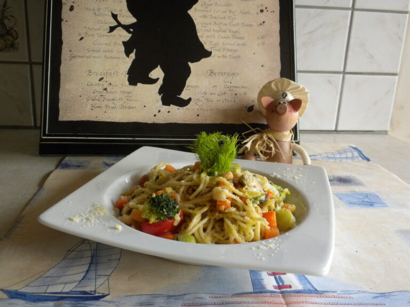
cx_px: 205
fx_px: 438
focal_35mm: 37
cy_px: 154
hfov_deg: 50.1
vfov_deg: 38.7
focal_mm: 6.6
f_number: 3.5
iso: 302
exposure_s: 1/65.8
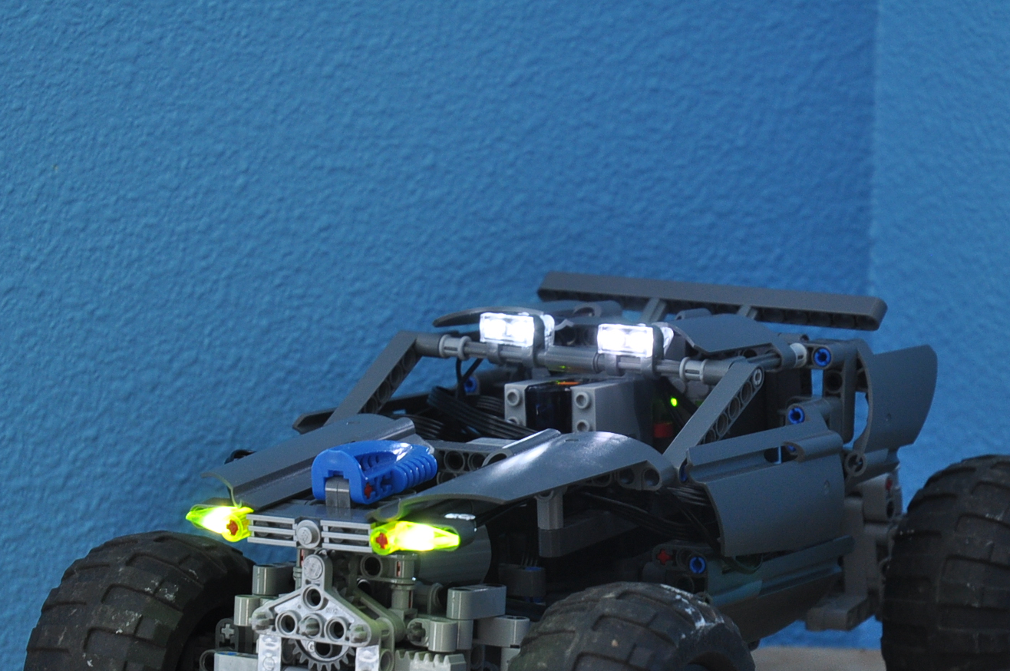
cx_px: 589
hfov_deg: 12.0
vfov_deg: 8.0
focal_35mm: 171
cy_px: 531
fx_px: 4792
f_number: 6.3
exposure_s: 1/1.6
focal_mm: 70
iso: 400
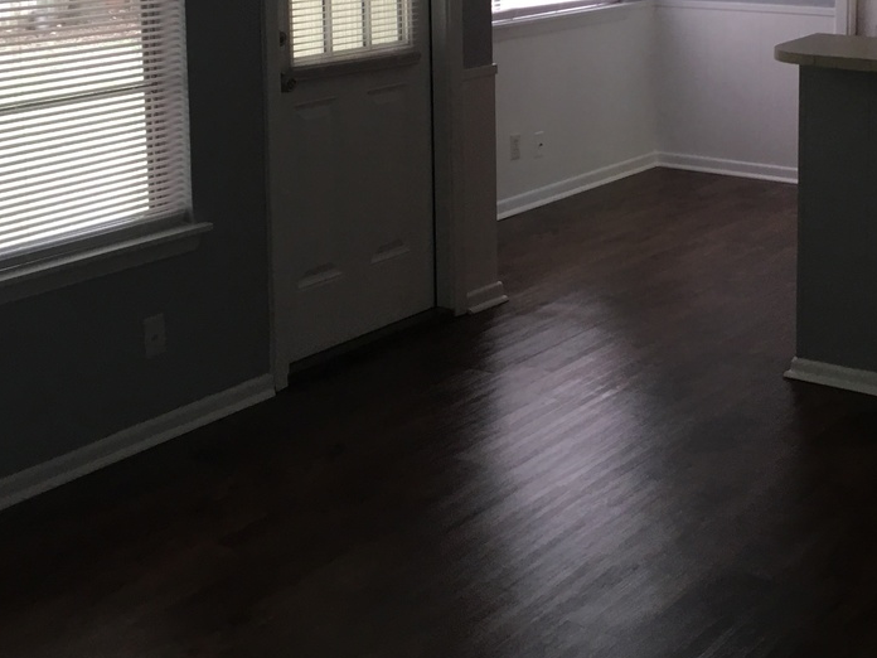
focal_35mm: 60
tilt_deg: -5.3
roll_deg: +0.3
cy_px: 66
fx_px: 1520
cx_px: 581
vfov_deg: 23.8
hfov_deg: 31.9
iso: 32
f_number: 2.2
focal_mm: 4.15
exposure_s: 1/15
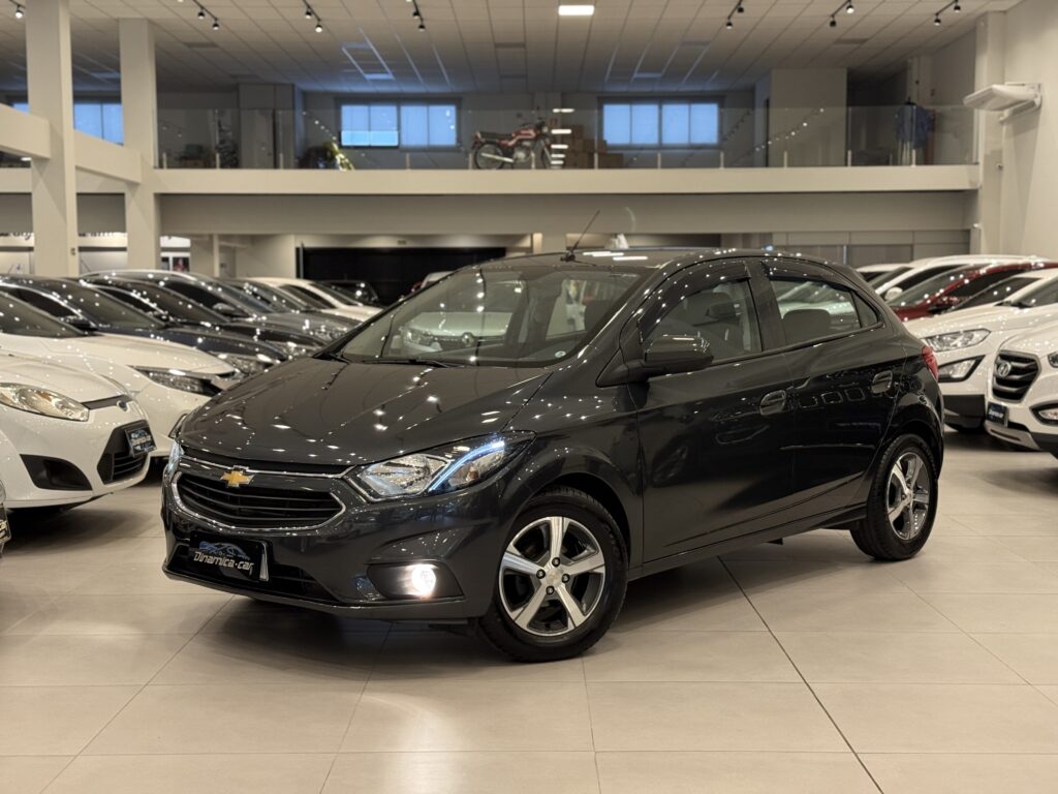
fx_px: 1467
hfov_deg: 39.7
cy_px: 397
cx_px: 529
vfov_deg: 30.3
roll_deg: +0.1
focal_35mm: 48
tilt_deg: -4.0
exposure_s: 1/60
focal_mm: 6.76
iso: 250
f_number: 1.78
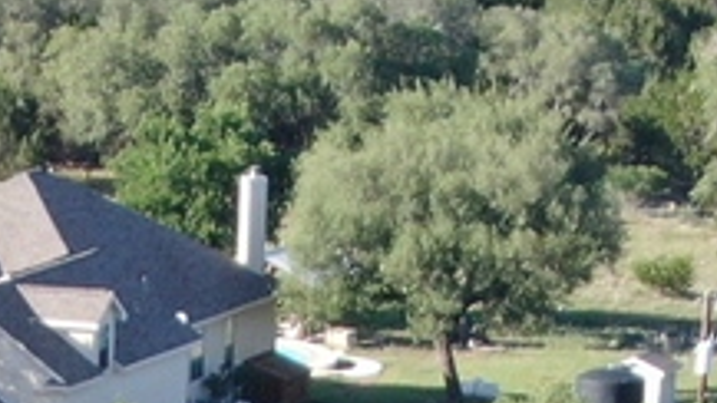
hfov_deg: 6.2
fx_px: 6596
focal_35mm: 347
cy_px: 1427
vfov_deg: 3.4
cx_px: -126
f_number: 3.8
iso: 100
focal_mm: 8.6
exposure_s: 1/200
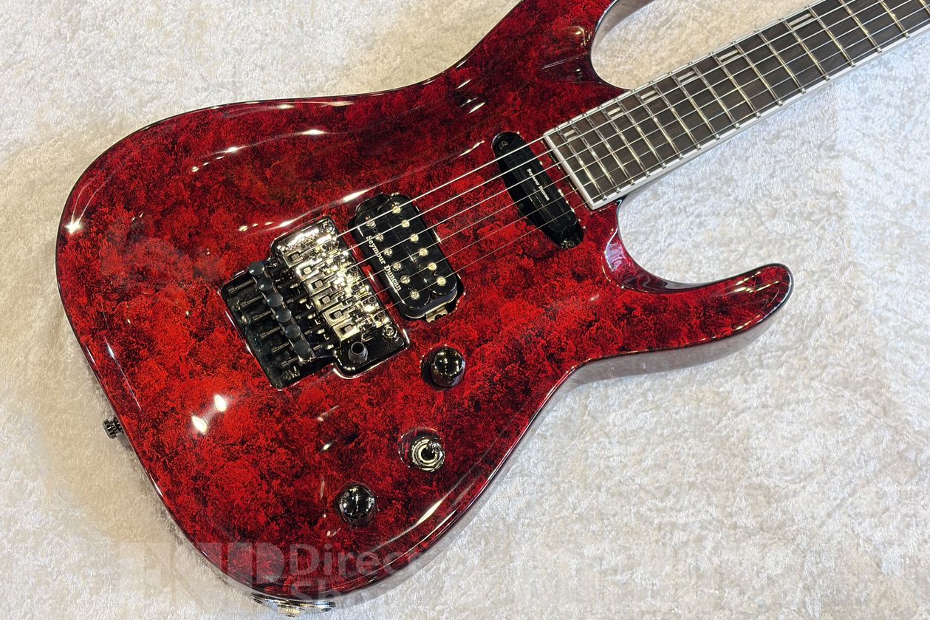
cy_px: 283
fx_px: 1421
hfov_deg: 36.3
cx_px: 462
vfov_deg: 24.6
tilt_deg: -65.3
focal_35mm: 55
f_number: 1.6
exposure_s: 1/60
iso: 125
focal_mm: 5.96
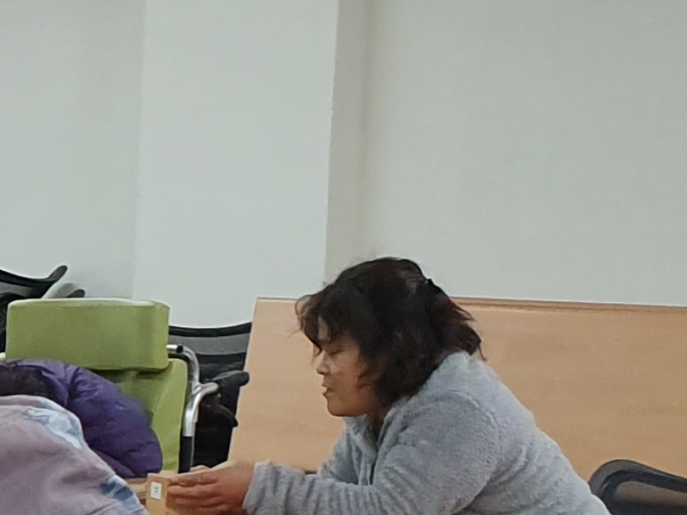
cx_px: -848
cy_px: 437
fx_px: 2699
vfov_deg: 10.9
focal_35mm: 136
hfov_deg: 12.2
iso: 200
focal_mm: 4.32
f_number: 2.4
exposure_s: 1/120
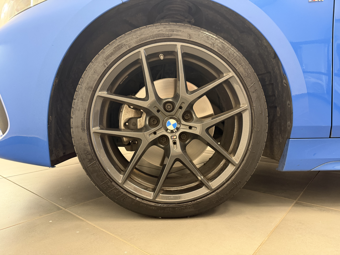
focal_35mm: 24
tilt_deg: -6.5
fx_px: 236
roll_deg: -0.4
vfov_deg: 56.8
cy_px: 128
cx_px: 170
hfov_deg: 71.6
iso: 250
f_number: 1.78
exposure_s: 1/49
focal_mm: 6.76
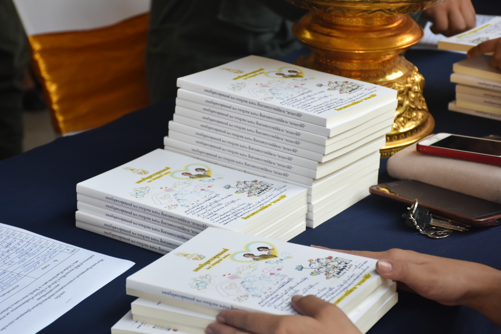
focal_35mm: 108
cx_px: 245
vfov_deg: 12.7
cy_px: 181
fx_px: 1503
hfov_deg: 18.9
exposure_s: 1/60
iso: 800
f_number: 5
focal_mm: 66
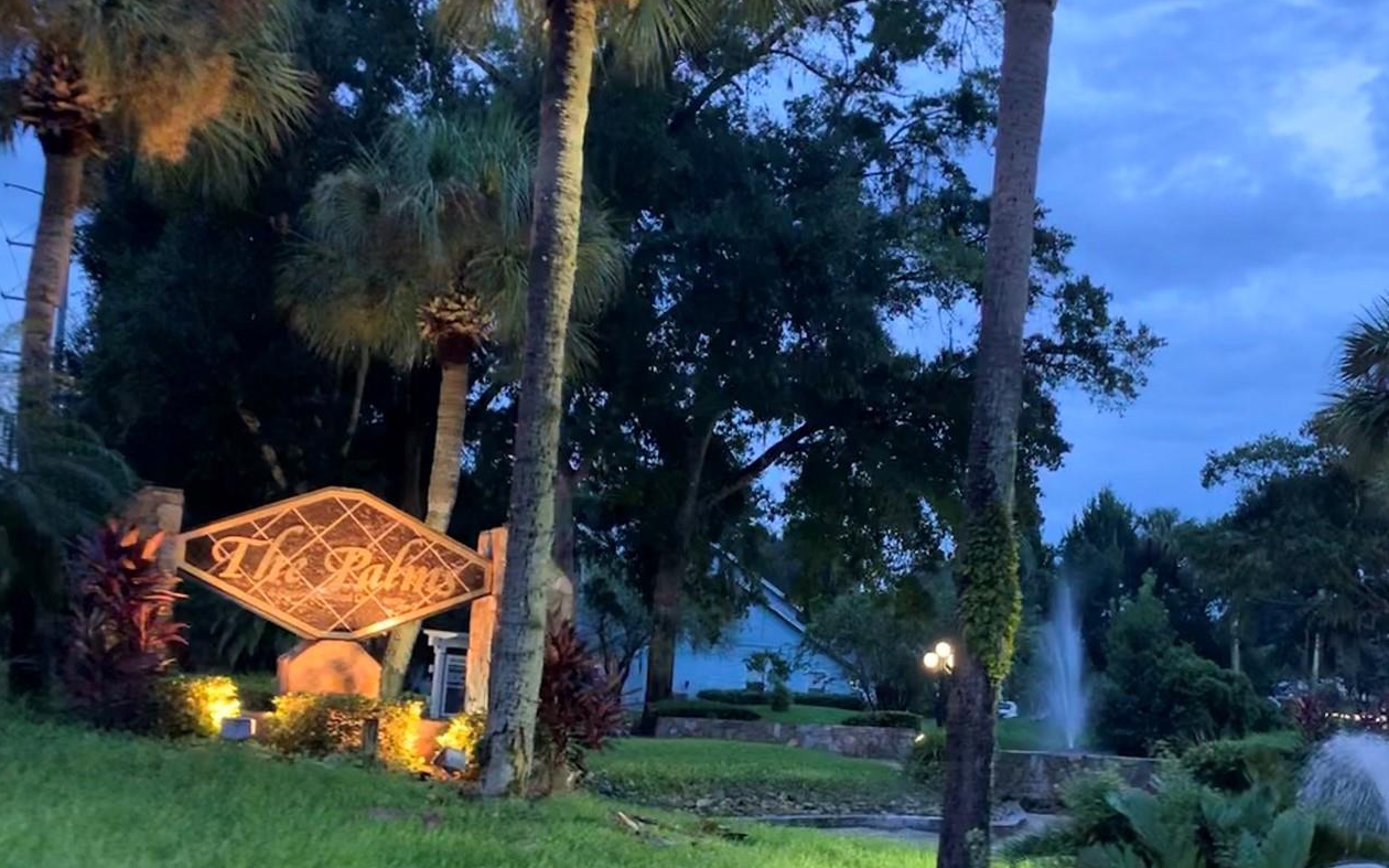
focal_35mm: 35
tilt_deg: +3.4
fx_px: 1325
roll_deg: -2.7
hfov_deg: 54.9
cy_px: 603
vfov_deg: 35.8
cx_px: 836
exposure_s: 1/30
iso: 640
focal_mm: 4.25
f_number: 1.8
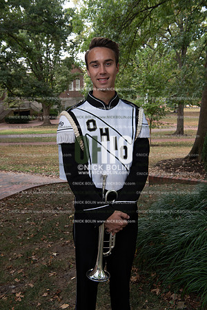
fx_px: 345
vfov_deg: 48.5
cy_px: 155
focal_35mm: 40
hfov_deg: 33.4
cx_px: 104
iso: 500
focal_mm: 40
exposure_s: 1/100
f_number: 8
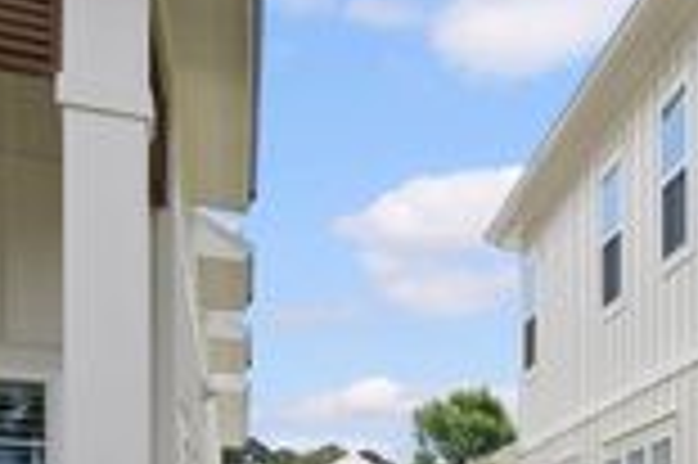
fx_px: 1123
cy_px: 390
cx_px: 1117
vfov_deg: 22.9
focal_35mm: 58
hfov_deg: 24.4
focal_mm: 18
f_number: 14
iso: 400
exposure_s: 1/200
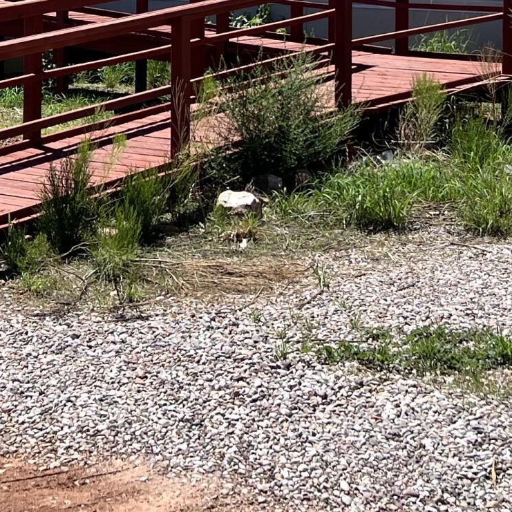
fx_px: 1556
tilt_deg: -0.9
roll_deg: -0.3
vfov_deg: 18.0
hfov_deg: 18.6
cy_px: -44
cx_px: 173
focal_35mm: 93
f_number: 1.5
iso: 50
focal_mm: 5.7
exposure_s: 1/5076
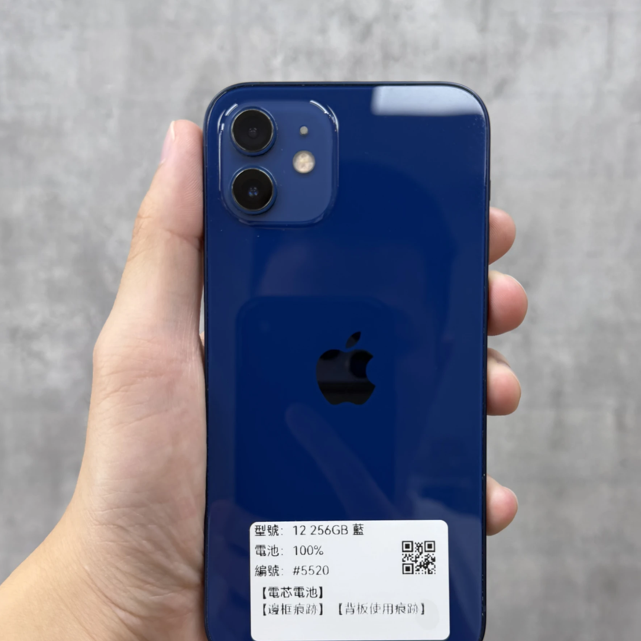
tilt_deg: -6.6
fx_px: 712
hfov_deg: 48.4
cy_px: 386
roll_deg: -0.2
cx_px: 348
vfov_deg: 48.1
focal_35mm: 34
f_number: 1.78
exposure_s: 1/120
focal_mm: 6.76
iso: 64
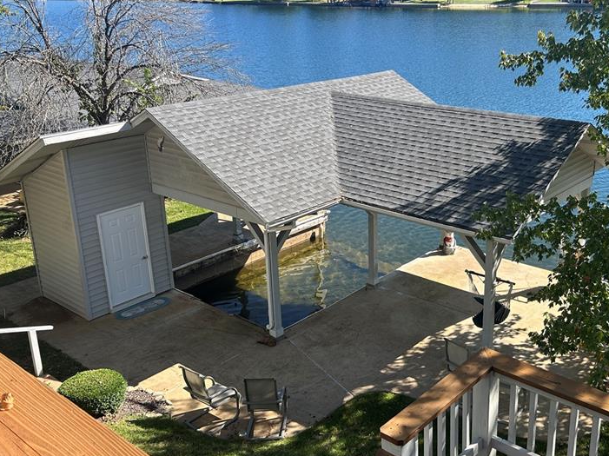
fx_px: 668
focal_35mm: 38
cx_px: 408
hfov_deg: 48.1
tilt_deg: -18.3
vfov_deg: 37.7
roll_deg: -0.4
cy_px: 208
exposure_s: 1/1412
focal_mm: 5.7
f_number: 1.5
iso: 50
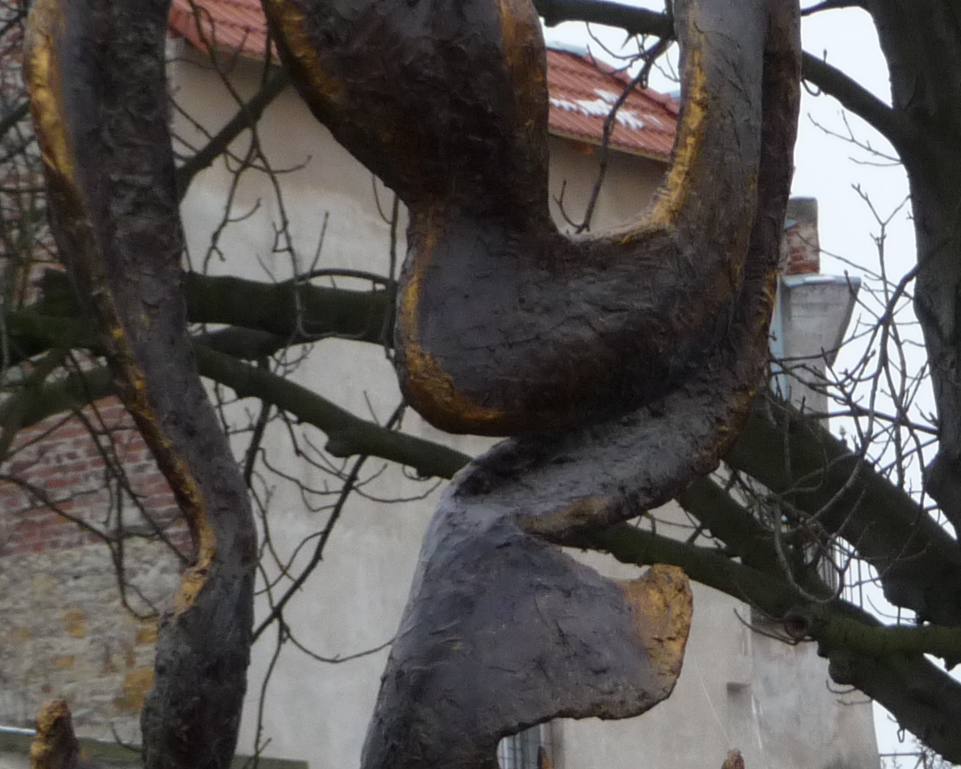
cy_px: 768
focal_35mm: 317
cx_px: 1232
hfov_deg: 6.1
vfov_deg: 4.9
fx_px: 9014
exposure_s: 1/40
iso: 160
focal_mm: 19.1
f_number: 4.7
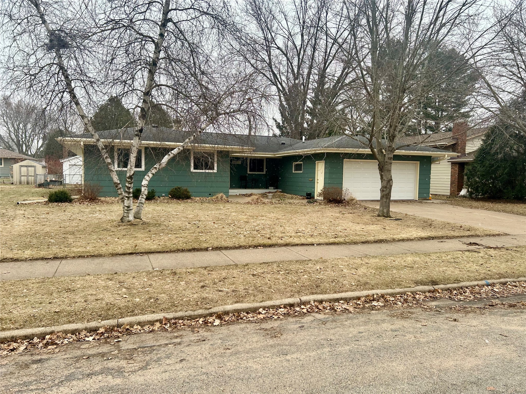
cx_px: 263
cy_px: 197
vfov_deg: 53.1
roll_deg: -0.9
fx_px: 395
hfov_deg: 67.3
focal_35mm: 26
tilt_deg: -5.7
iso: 40
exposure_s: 1/177
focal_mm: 5.7
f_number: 1.5
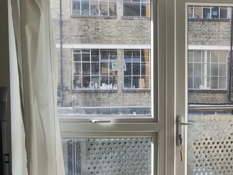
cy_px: 104
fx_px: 411
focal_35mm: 61
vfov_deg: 24.0
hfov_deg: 30.2
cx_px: 213
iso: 50
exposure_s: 1/212
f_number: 1.79
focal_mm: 4.71
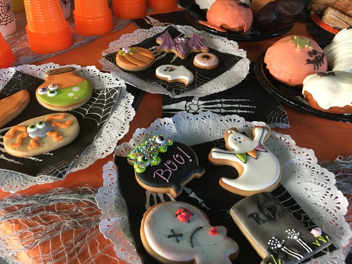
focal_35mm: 30
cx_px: 175
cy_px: 130
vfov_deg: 46.8
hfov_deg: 60.0
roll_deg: -3.3
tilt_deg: -41.7
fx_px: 305
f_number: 2.2
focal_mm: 4.15
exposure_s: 1/33
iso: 250
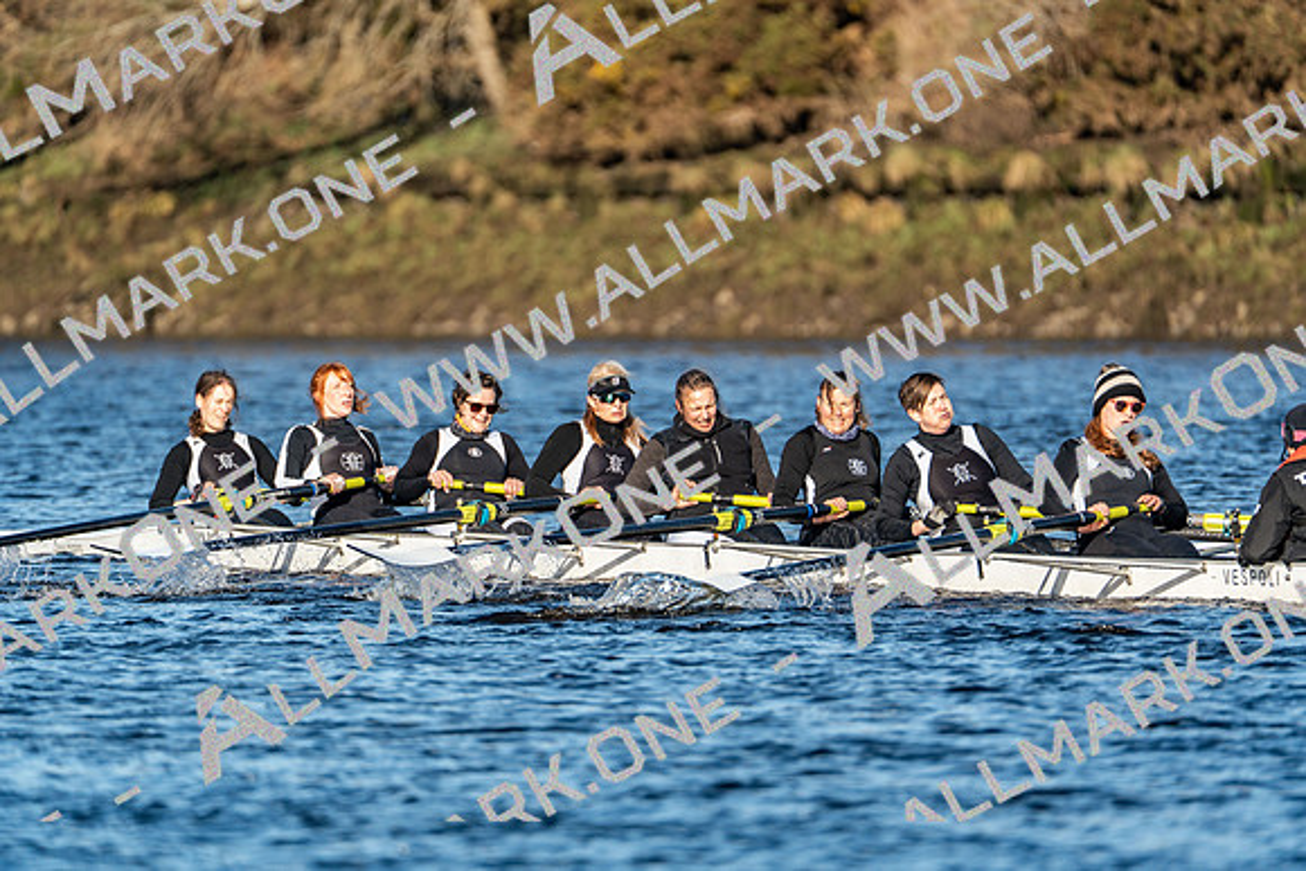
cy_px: 436
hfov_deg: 3.4
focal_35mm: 600
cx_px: 653
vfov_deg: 2.3
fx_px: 21771
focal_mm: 600
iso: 400
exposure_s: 1/2000
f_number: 6.3
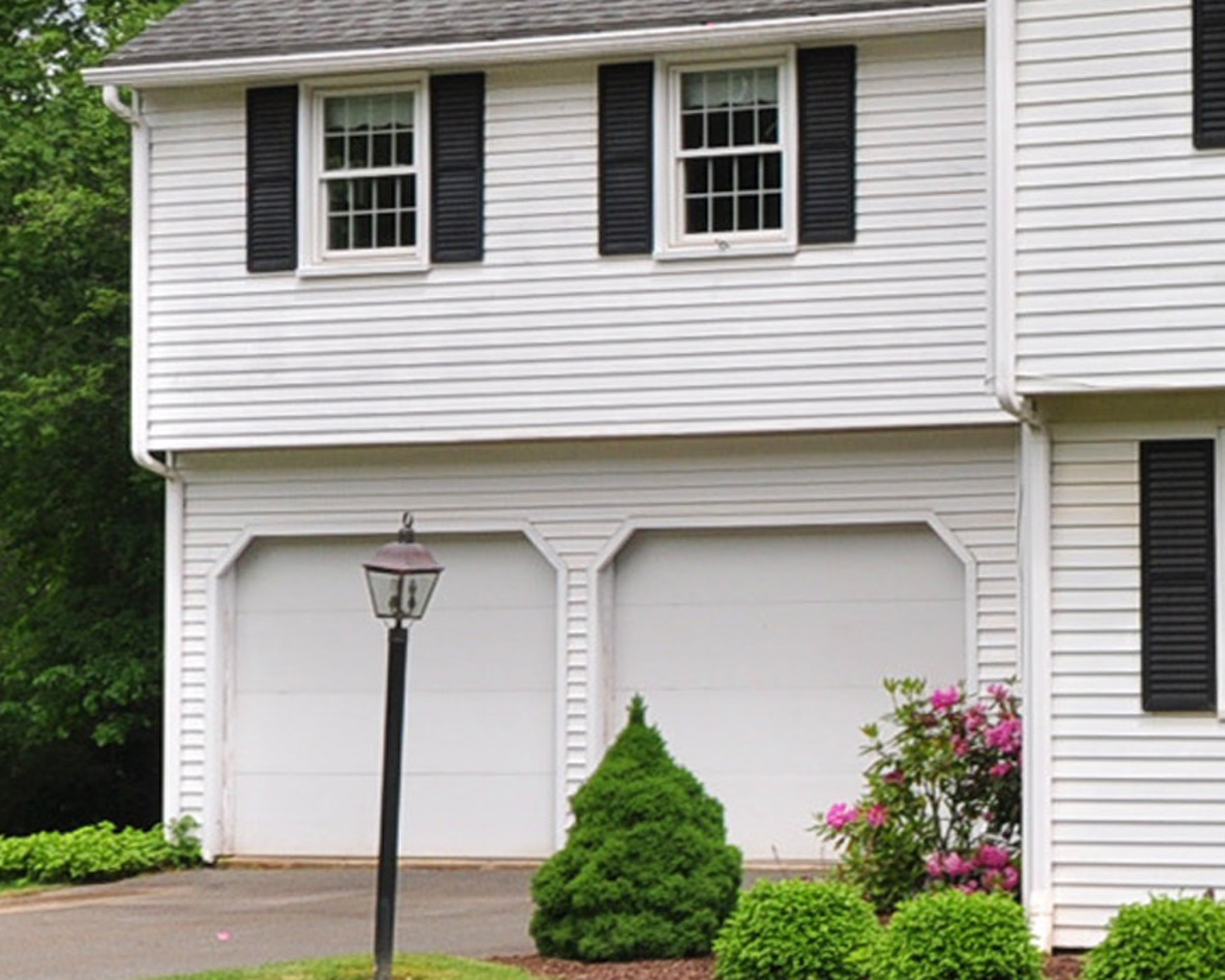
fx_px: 3372
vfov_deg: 16.5
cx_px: 1807
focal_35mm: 93
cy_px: 233
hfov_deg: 18.4
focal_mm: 20
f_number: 8
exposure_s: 1/640
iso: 250
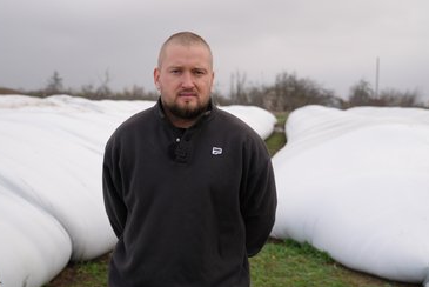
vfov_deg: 29.3
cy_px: 137
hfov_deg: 42.7
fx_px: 549
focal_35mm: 46
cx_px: 220
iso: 80
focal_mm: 42
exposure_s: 1/250
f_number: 4
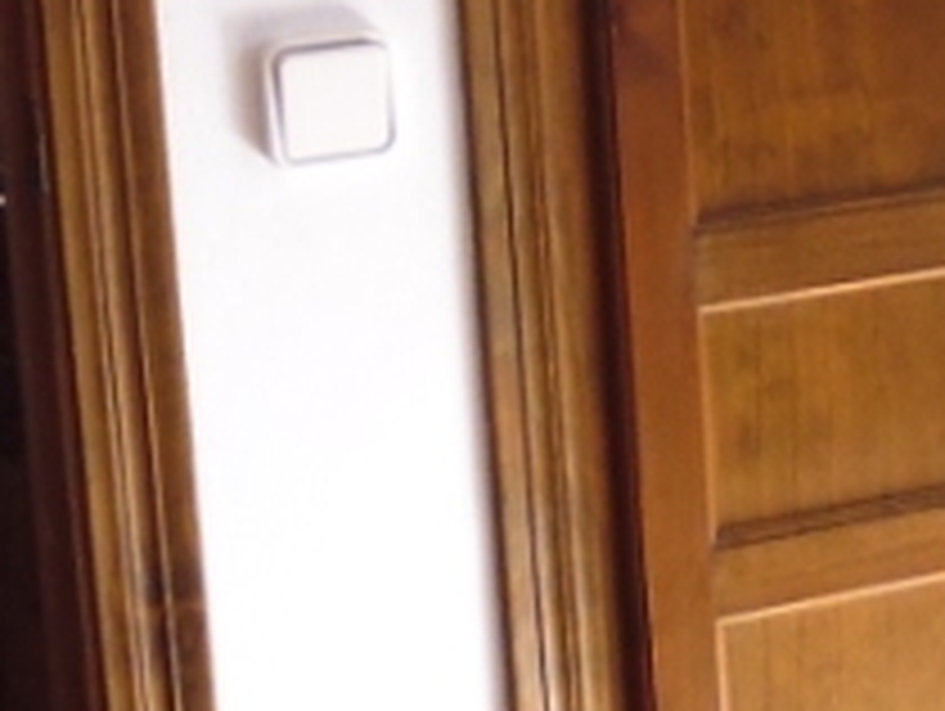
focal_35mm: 117
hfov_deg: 16.1
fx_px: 3198
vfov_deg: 12.5
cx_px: 1156
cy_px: -4
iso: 200
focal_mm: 4.3
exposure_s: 1/60
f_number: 2.8
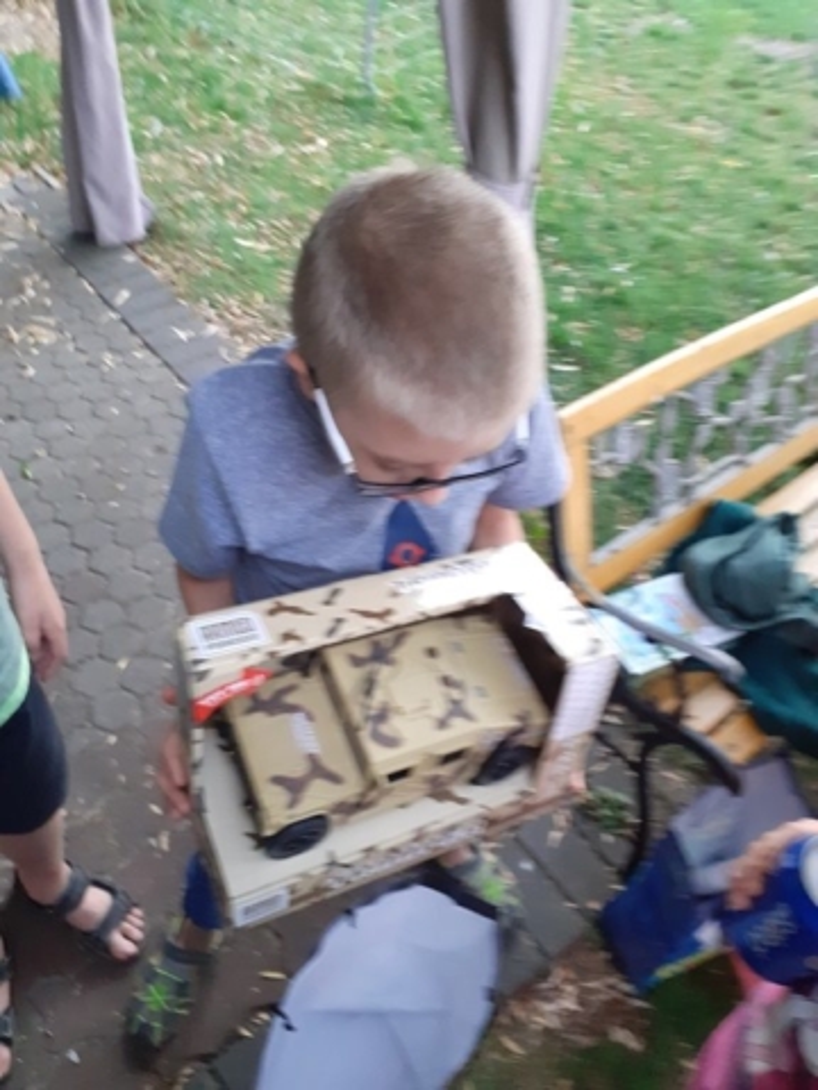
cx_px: 409
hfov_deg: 51.4
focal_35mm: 27
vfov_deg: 65.3
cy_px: 545
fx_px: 851
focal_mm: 3.6
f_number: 1.9
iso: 250
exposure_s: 1/50
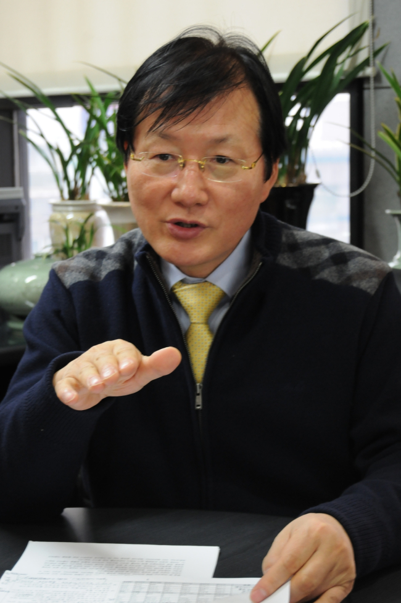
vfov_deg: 27.0
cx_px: 200
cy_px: 302
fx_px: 1256
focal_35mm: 75
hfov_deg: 18.1
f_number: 5.6
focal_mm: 50
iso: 800
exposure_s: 1/20
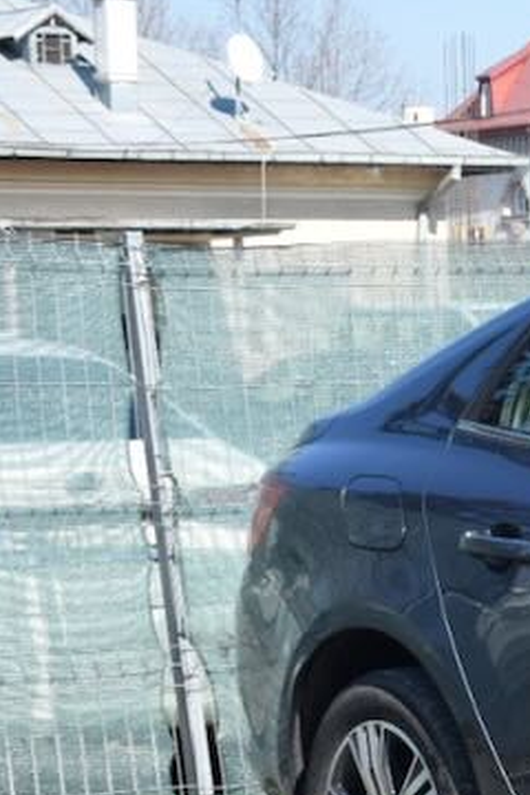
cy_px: 674
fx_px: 3418
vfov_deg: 13.2
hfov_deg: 8.0
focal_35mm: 155
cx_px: 1409
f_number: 9
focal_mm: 29
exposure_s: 1/320
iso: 200
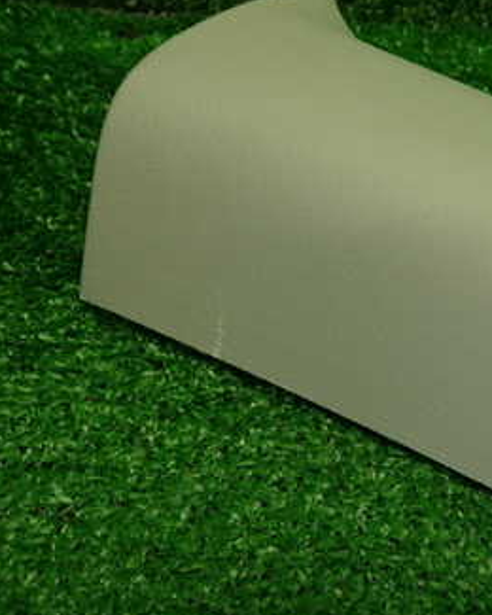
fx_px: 819
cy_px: 221
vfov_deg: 40.8
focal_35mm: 45
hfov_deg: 31.4
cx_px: 471
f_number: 2
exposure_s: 1/60
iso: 125
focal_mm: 4.5
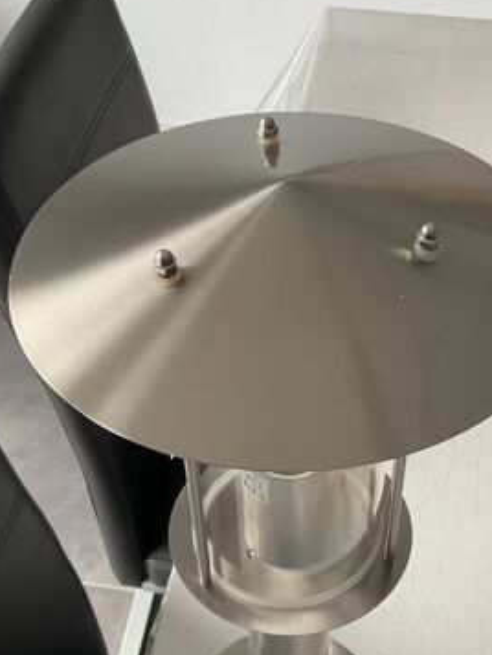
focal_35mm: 52
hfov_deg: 28.0
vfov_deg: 36.7
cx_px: 274
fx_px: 985
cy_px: 383
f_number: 1.8
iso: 125
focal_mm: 3
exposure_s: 1/60
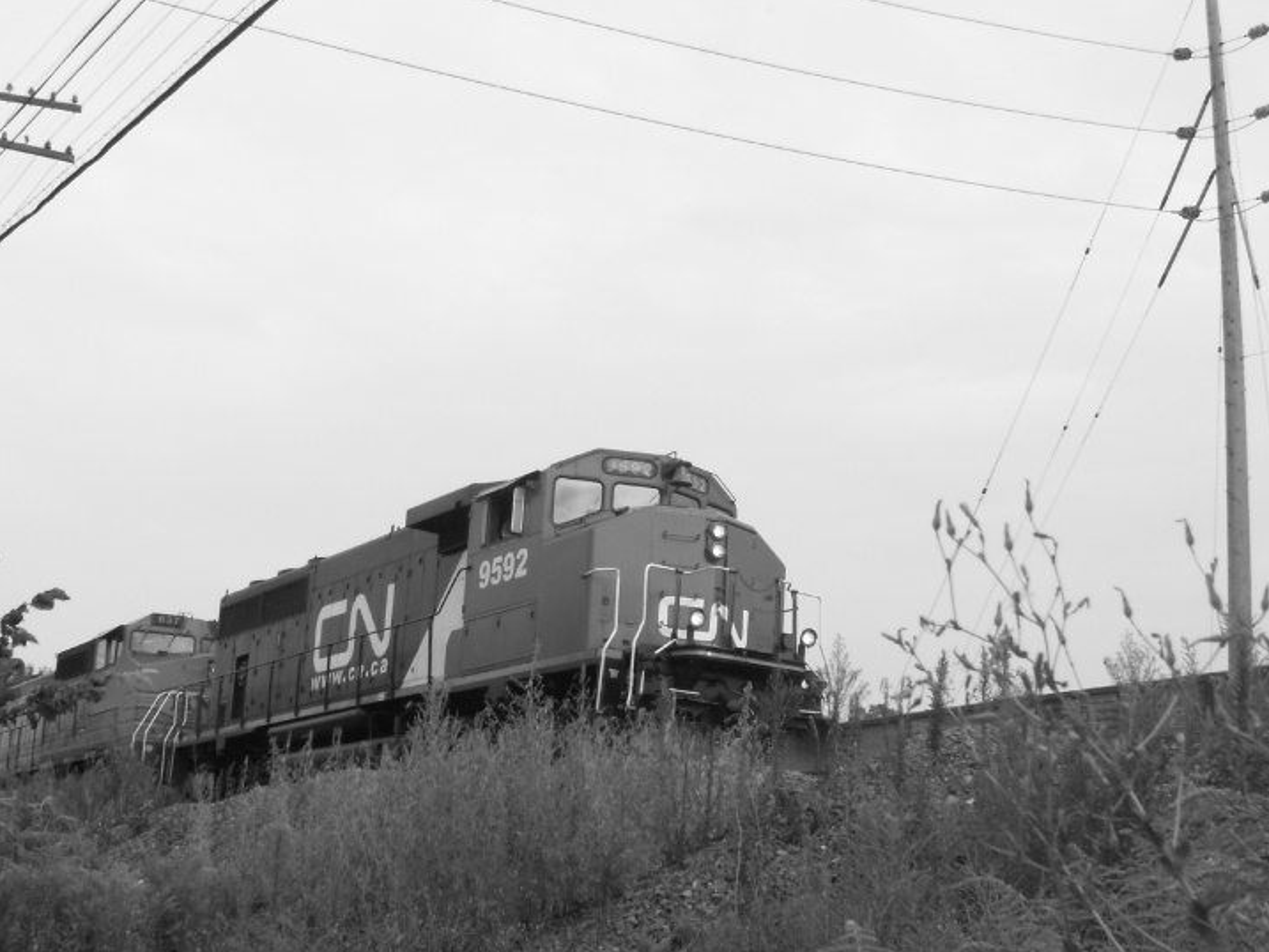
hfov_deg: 38.1
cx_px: 549
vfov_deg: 28.9
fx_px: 1833
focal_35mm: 50
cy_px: 632
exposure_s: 1/250
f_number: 4.5
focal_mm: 5.86
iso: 50
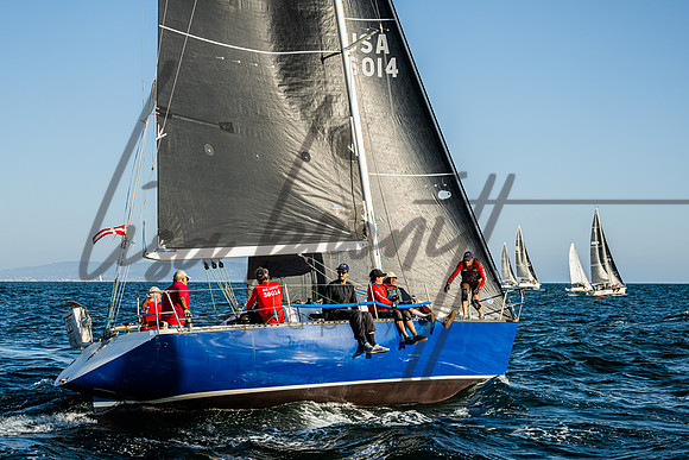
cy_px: 255
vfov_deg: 21.6
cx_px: 321
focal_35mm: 63
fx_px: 1202
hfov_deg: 32.0
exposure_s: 1/1000
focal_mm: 54
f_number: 5.6
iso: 100
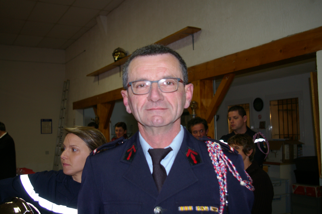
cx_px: 161
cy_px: 107
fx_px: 349
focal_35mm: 39
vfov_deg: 34.1
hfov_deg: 49.6
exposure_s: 1/45
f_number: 4.5
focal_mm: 26
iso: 400
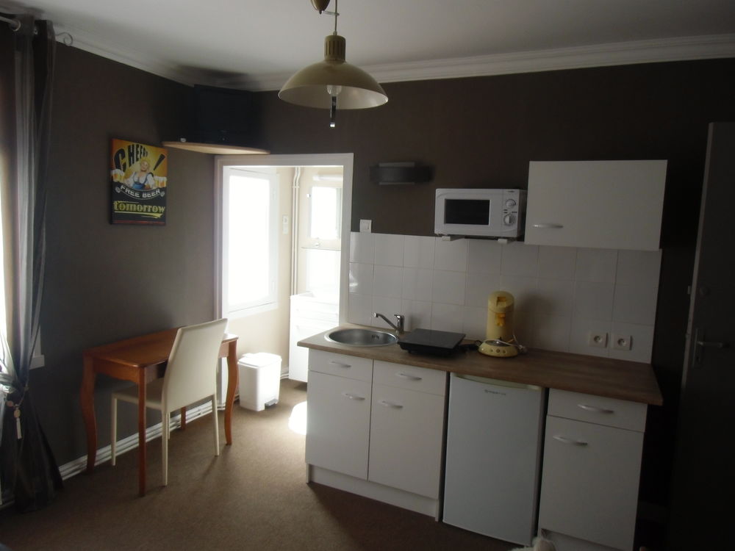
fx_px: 510
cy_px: 276
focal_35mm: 24
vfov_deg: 56.8
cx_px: 368
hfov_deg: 71.6
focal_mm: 4.24
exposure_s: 1/60
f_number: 3
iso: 100
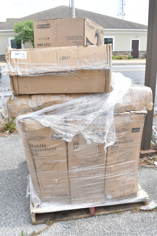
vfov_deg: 59.5
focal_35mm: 32
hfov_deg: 41.7
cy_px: 118
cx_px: 78
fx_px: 206
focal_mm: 21
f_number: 7.1
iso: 200
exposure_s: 1/200
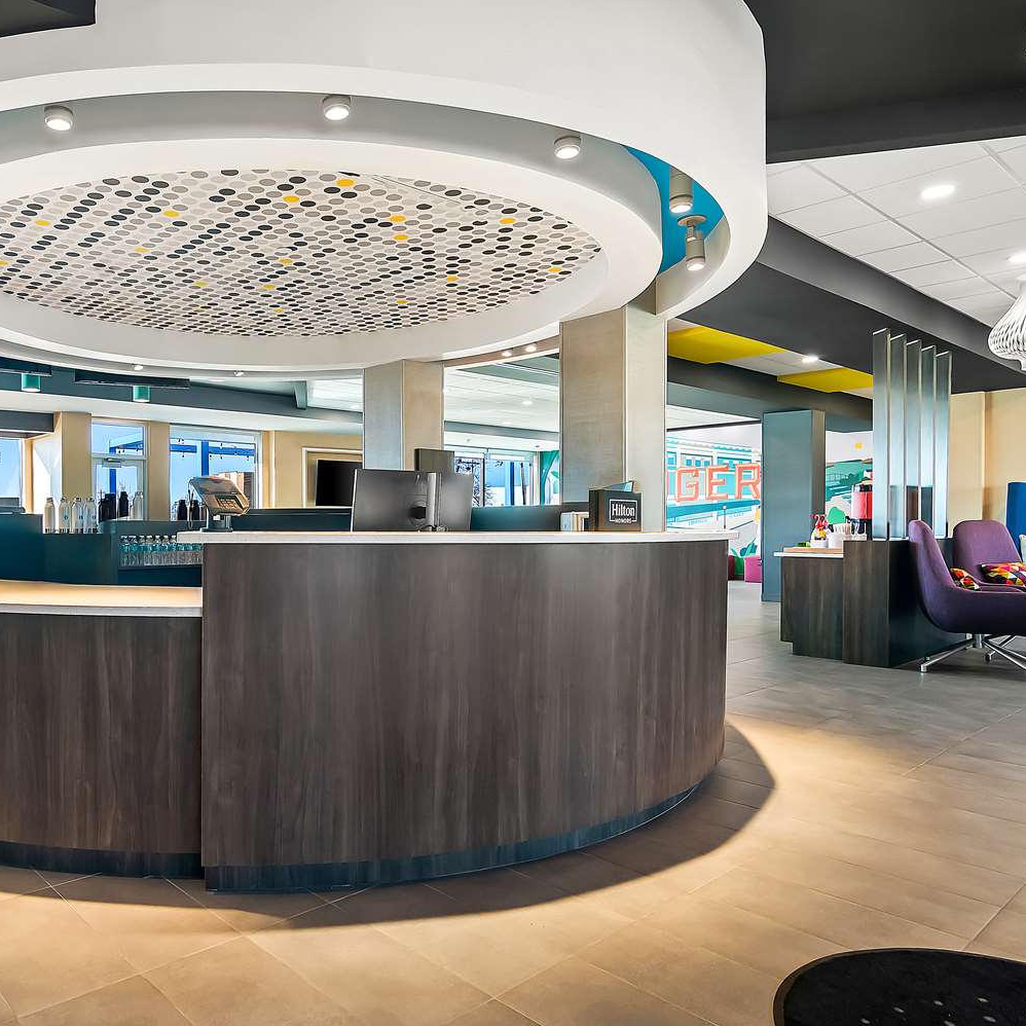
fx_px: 771
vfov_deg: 67.3
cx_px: 297
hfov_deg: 64.4
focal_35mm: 23
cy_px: 513
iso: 200
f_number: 5
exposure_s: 1/8
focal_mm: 12
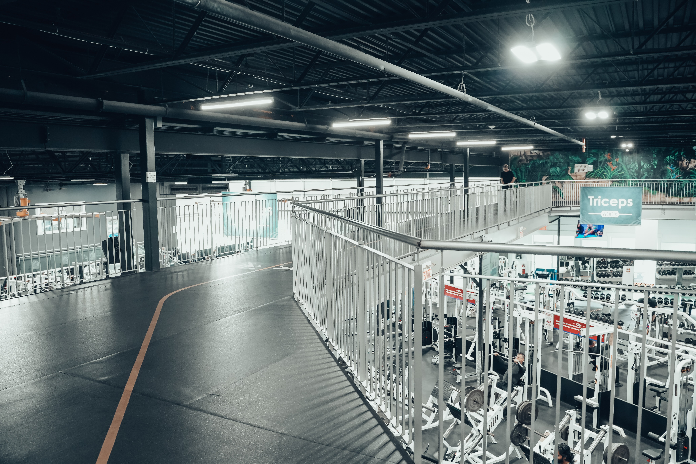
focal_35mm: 28
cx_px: 348
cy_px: 232
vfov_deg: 46.4
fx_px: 541
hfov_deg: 65.5
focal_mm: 28
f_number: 5
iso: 3200
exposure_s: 1/125
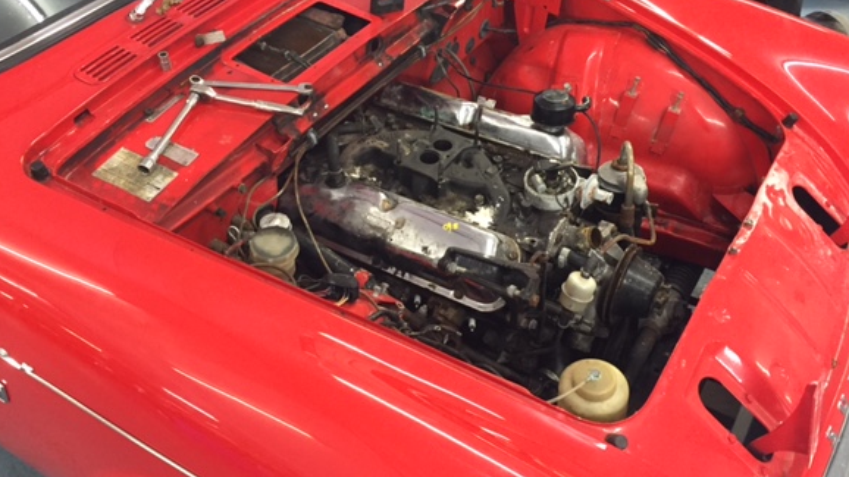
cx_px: 419
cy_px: 242
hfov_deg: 56.6
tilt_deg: -43.6
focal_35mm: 35
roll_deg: +0.0
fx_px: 788
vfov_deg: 33.7
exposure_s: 1/33
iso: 200
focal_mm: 4.15
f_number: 2.2
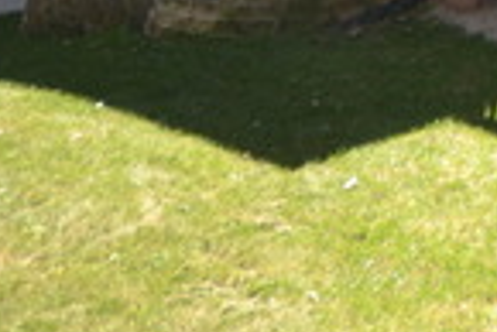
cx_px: 768
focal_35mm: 66
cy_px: -231
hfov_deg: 23.6
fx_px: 912
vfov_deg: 17.5
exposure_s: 1/125
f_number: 4
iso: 110
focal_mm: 10
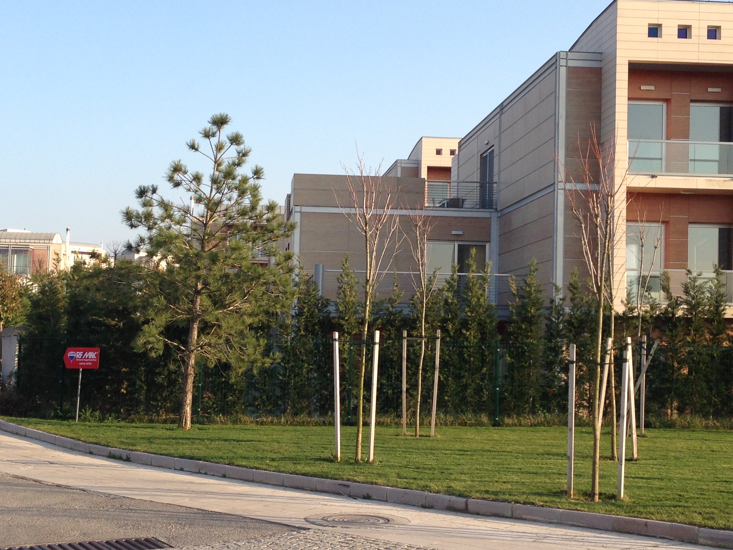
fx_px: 1165
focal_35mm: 55
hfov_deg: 34.9
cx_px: 345
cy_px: 272
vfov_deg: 26.6
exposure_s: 1/565
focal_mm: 4.13
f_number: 2.4
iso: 50
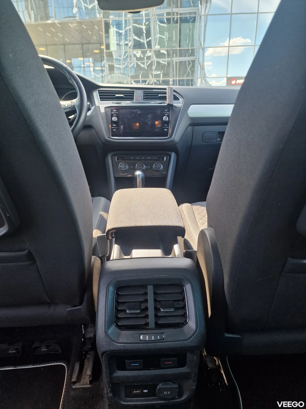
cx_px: 153
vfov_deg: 73.9
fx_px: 271
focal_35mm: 23
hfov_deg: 58.9
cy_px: 204
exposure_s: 1/180
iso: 125
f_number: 1.8
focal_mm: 6.4
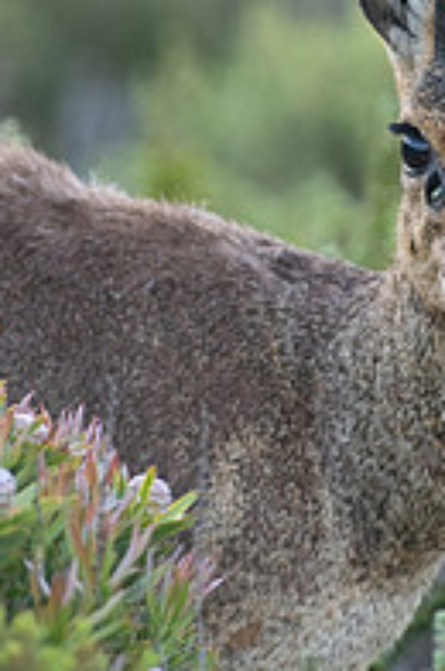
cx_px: 400
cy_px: 178
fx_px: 25695
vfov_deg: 1.5
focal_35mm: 1381
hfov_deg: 1.0
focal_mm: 600
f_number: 5.6
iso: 2000
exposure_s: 1/200
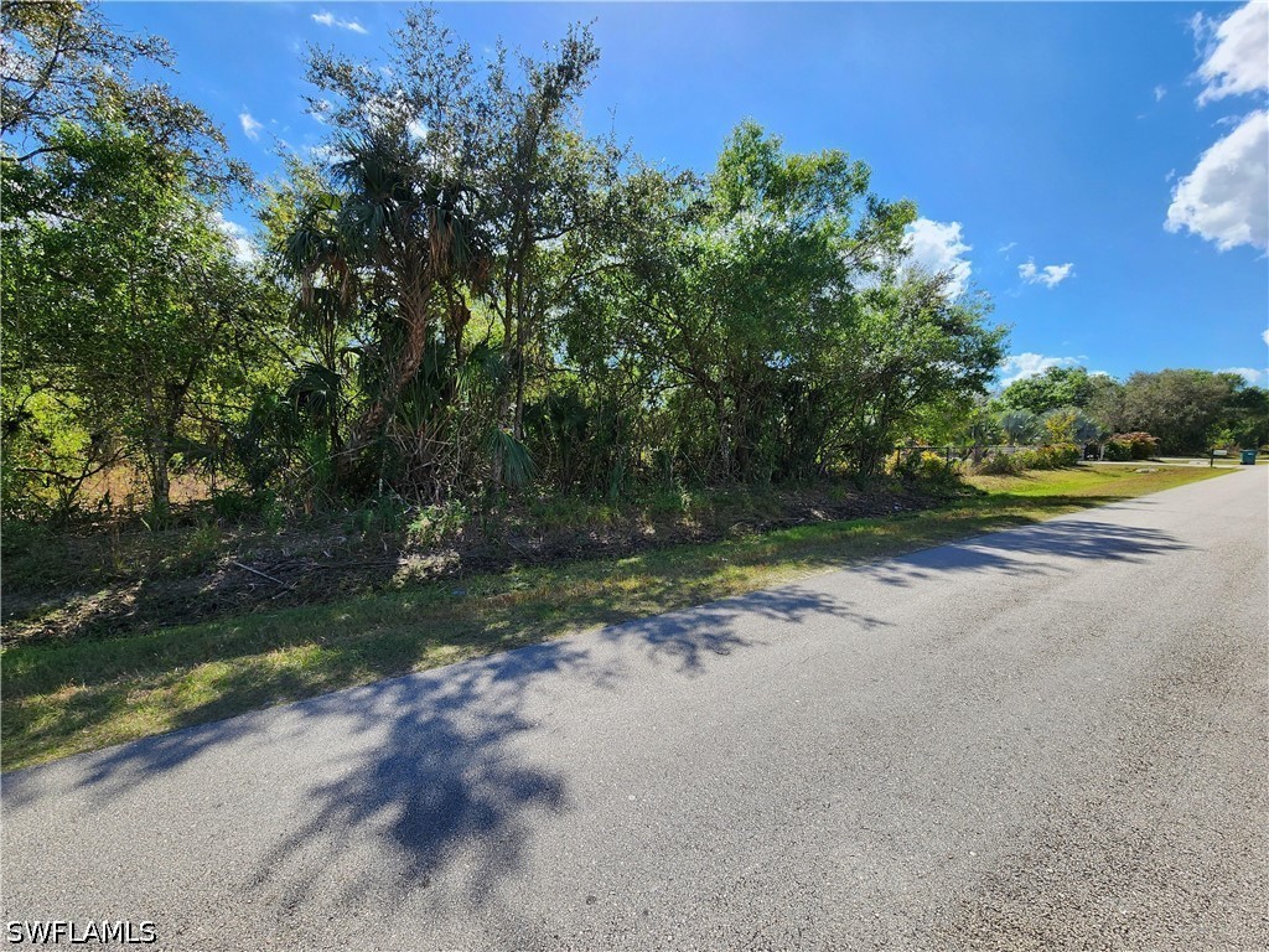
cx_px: 634
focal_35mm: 13
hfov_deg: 106.2
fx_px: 477
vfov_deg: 89.9
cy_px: 476
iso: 50
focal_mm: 2.2
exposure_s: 1/1606
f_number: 2.2
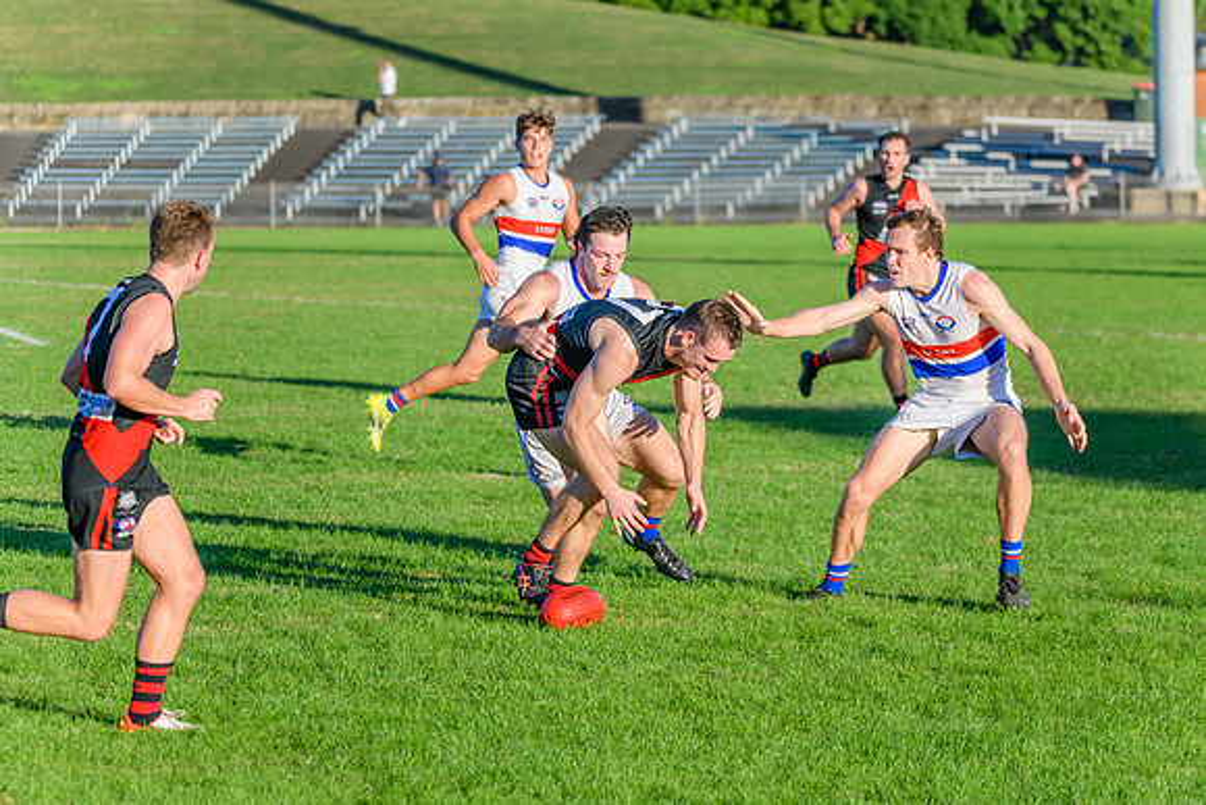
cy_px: 429
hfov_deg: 12.7
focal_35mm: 162
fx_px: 5429
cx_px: 647
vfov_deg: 8.5
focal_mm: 150
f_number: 5.6
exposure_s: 1/2000
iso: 800
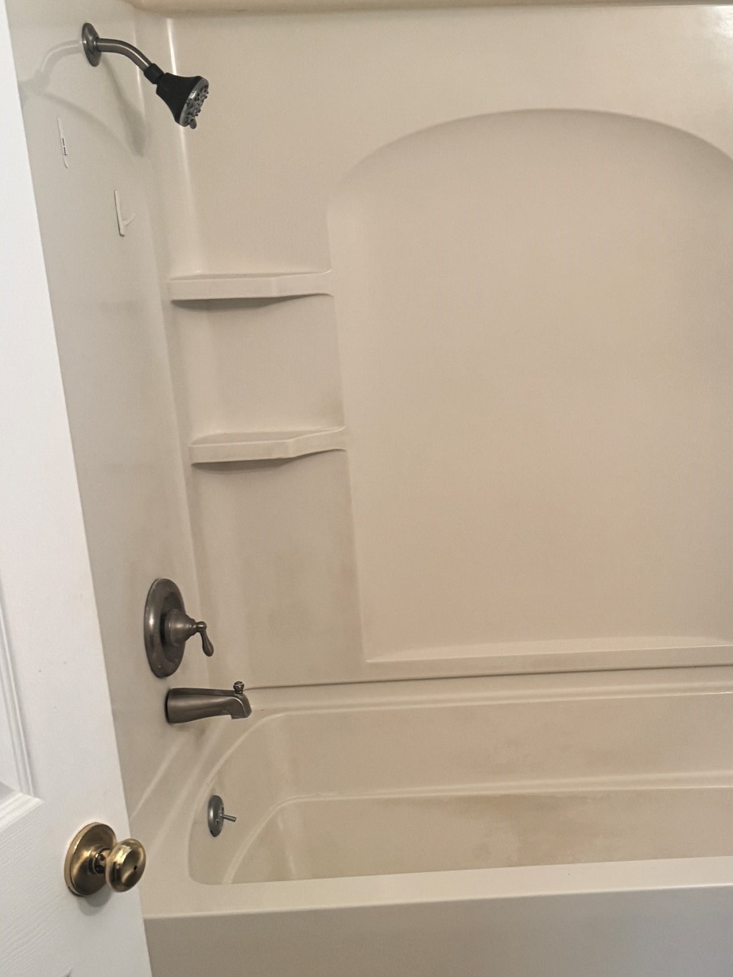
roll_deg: +2.8
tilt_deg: -15.6
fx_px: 1129
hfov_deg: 35.1
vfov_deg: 46.8
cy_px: 526
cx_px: 555
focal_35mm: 40
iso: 320
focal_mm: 6.76
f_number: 1.78
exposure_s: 1/60
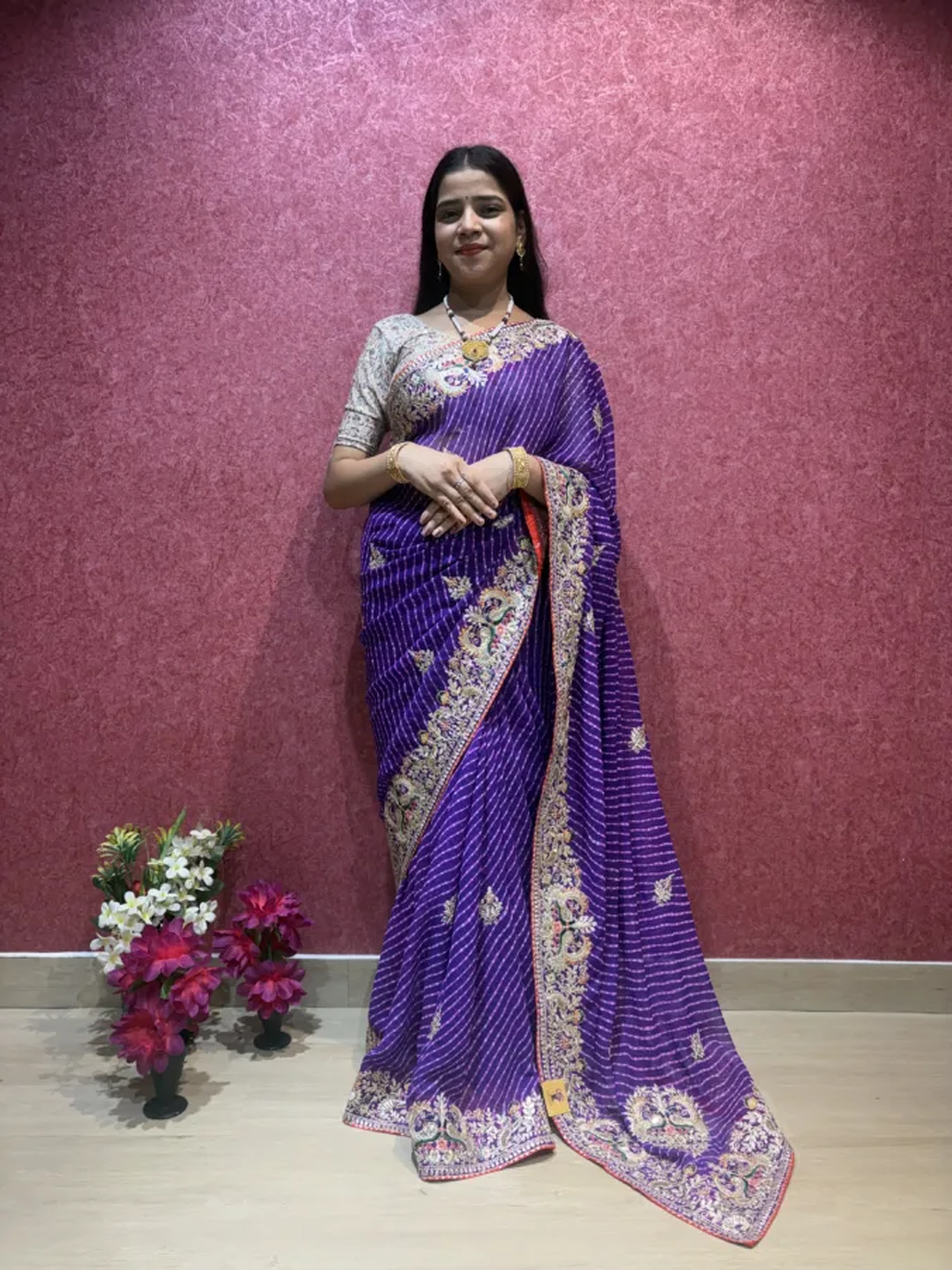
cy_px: 635
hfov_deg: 53.1
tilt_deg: -3.6
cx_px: 476
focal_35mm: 26
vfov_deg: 67.3
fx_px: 953
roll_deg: -0.7
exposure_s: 1/100
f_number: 1.6
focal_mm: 5.96
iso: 64
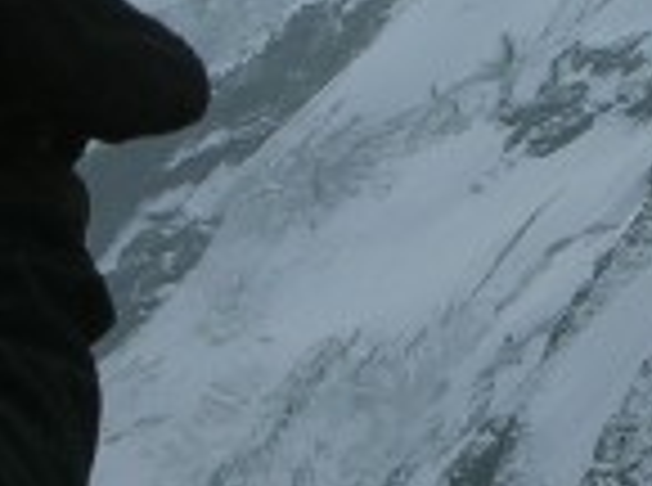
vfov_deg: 6.0
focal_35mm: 248
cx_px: 427
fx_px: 4660
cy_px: 202
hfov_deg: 8.0
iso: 50
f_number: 6.3
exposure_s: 1/130
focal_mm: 8.9
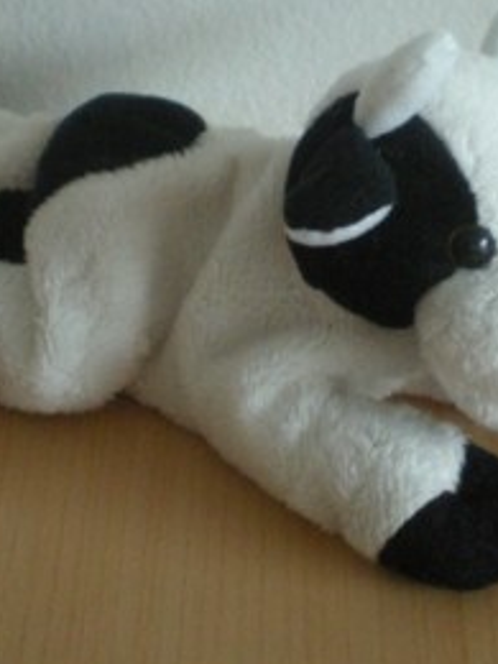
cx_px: 276
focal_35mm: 76
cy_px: 273
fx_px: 1458
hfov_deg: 19.4
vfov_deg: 25.6
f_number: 3.1
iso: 425
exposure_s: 1/8
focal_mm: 6.3
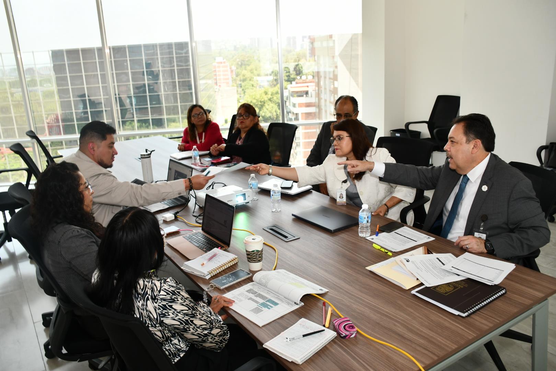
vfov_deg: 43.6
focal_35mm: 30
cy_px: 186
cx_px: 278
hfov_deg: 61.9
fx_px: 463
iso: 640
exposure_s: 1/60
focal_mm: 20
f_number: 4
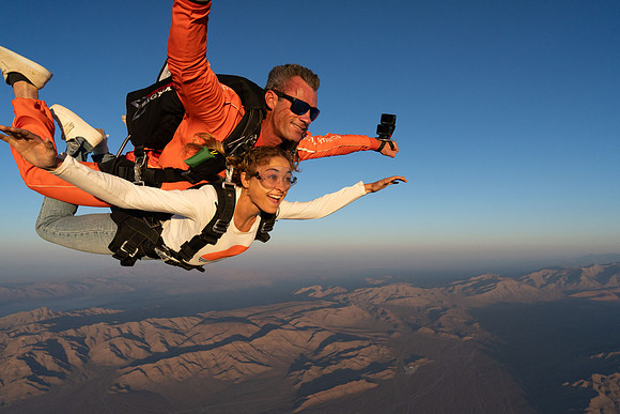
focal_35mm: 24
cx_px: 310
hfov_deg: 73.7
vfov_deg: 53.2
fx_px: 413
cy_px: 207
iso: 1250
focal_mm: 24
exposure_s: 1/2000
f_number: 8
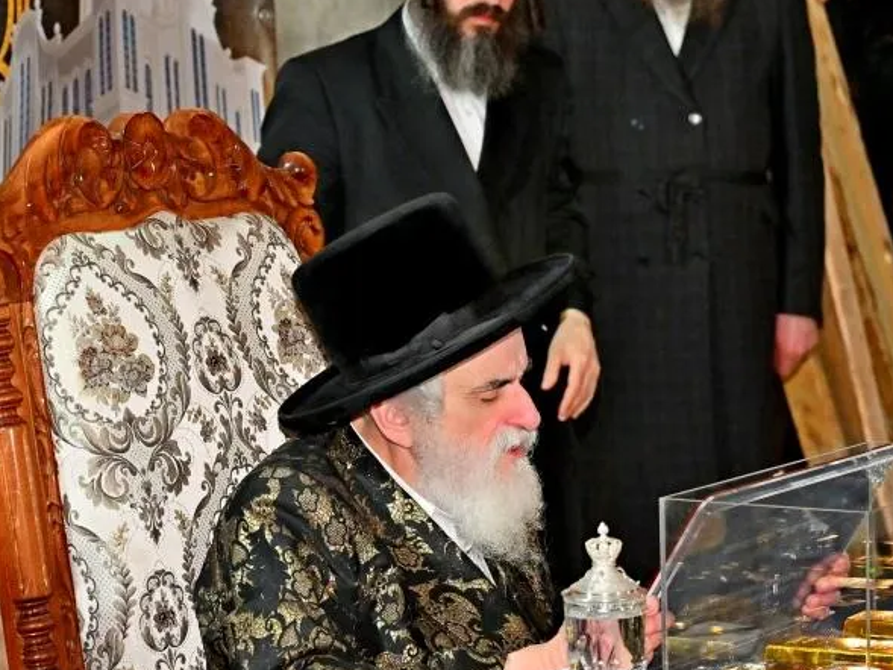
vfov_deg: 10.4
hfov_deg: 13.9
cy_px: 465
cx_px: 581
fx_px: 3664
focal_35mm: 142
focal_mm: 57
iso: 800
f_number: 4
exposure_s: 1/160
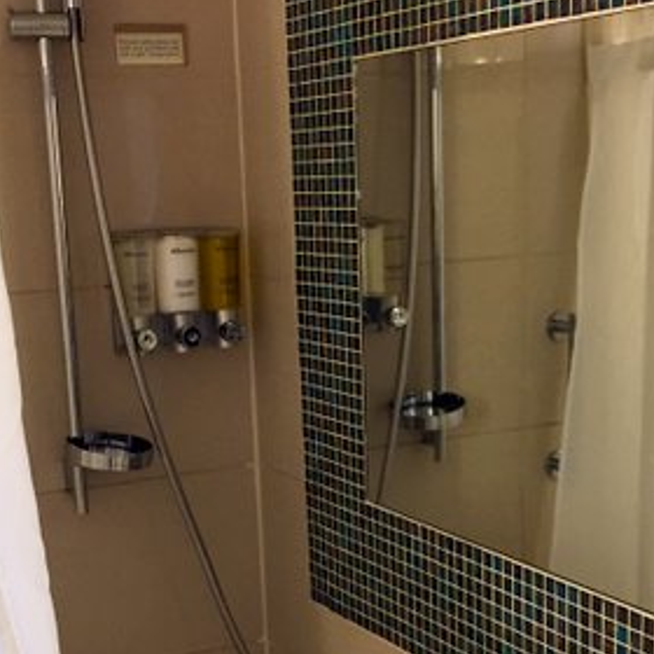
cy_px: 505
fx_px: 1368
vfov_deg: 26.5
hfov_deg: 26.9
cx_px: 309
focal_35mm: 64
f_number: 2.2
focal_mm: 4.15
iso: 64
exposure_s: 1/33
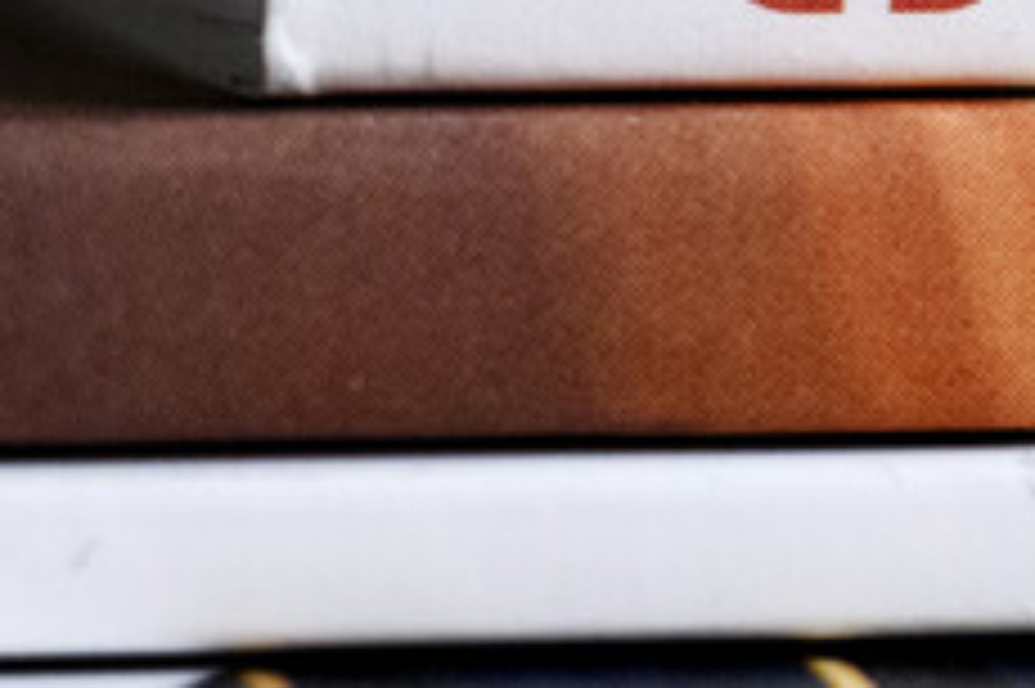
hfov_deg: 4.2
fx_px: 13991
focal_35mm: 487
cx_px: 2250
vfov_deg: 2.8
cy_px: 340
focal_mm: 70
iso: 3200
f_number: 4.5
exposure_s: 1/640
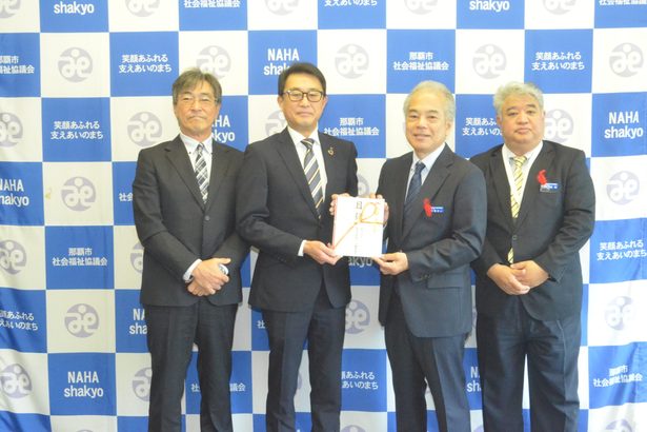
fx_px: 755
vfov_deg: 31.9
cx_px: 324
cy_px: 216
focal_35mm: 42
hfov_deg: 46.4
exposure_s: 1/60
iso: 6400
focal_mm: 28
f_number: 11
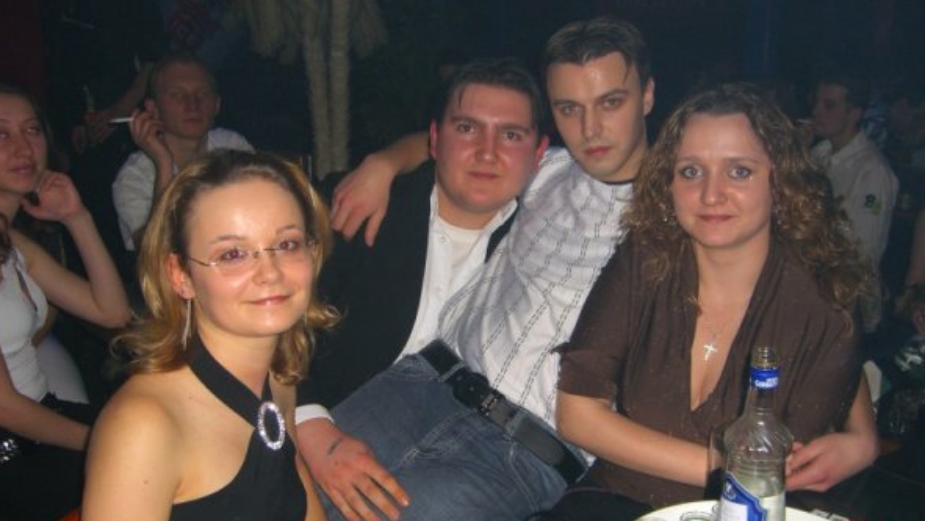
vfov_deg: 28.3
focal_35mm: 42
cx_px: 459
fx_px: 1031
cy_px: 333
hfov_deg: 48.3
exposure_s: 1/60
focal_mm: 7.9
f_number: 2.8
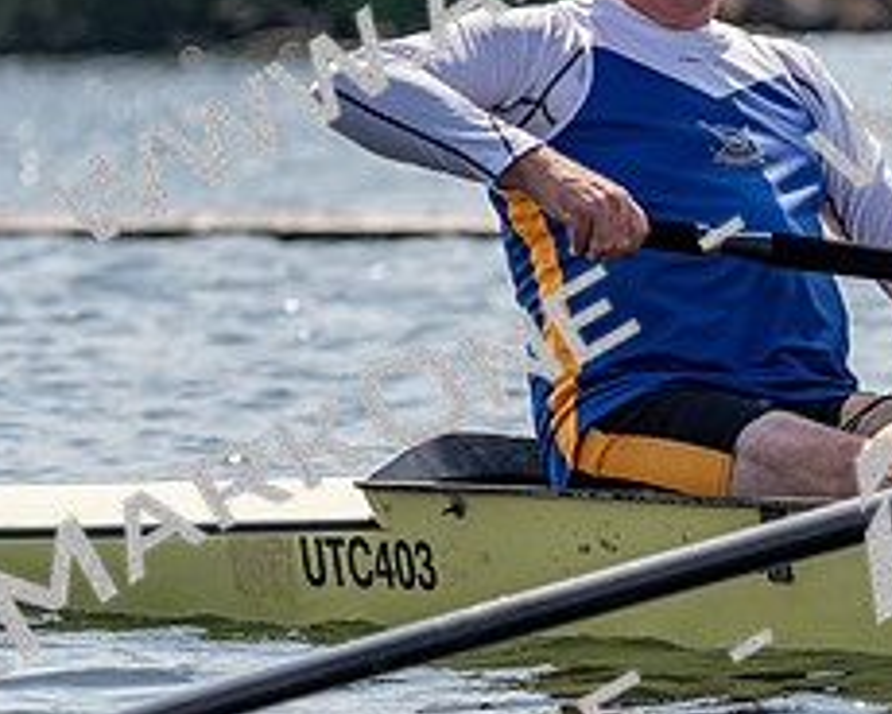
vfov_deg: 3.3
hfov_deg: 4.1
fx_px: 12487
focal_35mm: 473
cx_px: 524
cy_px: 254
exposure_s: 1/1600
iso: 160
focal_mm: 200
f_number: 5.6
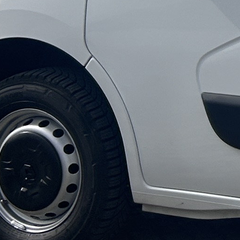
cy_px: -160
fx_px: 1420
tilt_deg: -4.1
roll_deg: -1.2
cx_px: 646
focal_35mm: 181
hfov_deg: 8.5
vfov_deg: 9.3
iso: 50
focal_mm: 5.7
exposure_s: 1/8000
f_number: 1.5
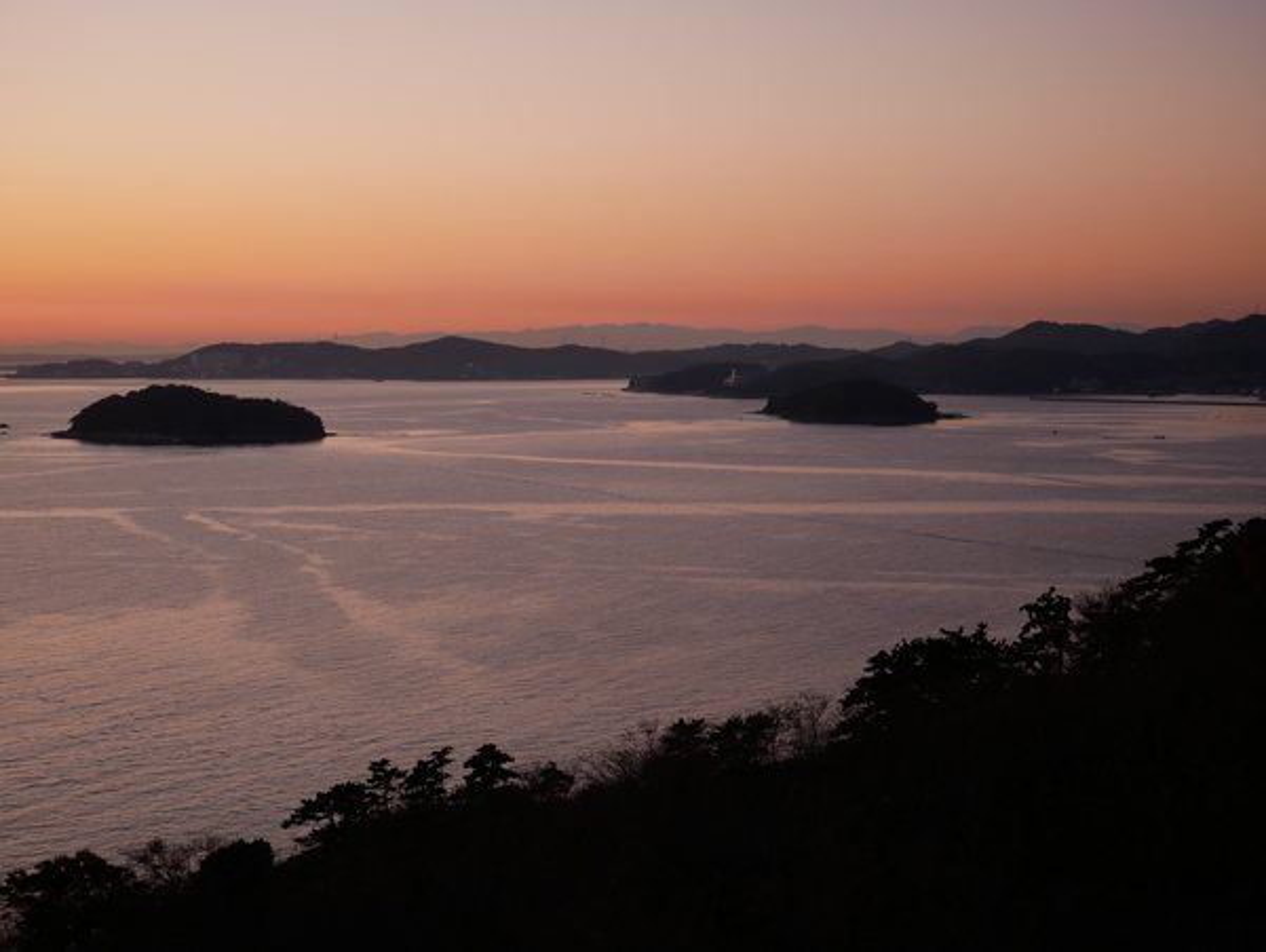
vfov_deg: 24.4
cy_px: 476
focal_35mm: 60
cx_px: 633
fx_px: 2196
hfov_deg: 32.2
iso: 250
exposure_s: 1/60
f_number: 4.9
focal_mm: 30
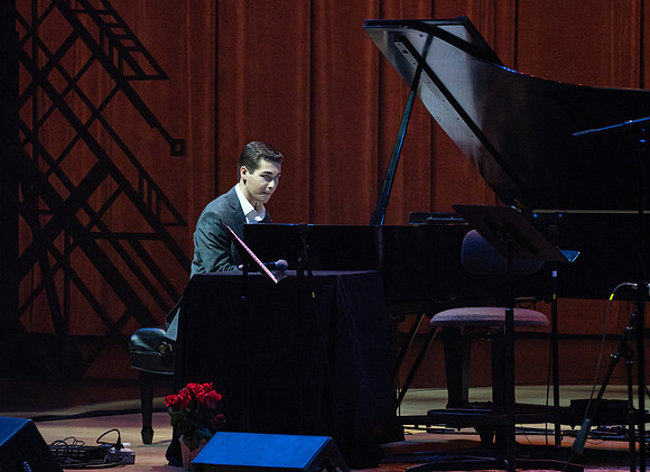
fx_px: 5268
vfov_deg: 5.1
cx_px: 207
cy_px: 259
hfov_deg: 7.1
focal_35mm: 284
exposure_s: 1/250
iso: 2500
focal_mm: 200
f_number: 7.1
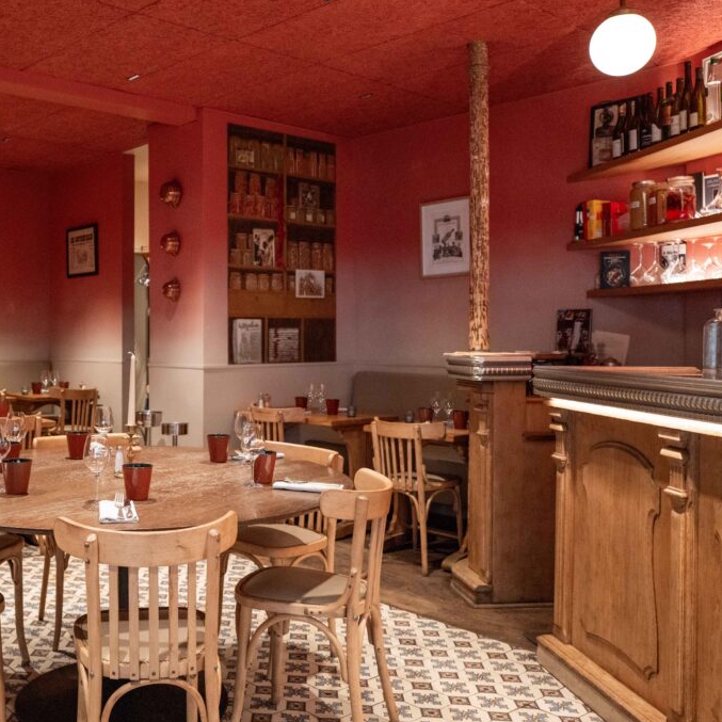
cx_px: 200
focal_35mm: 36
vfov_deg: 46.0
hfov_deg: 44.8
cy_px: 362
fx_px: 850
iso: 6400
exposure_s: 1/250
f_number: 4
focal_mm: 28
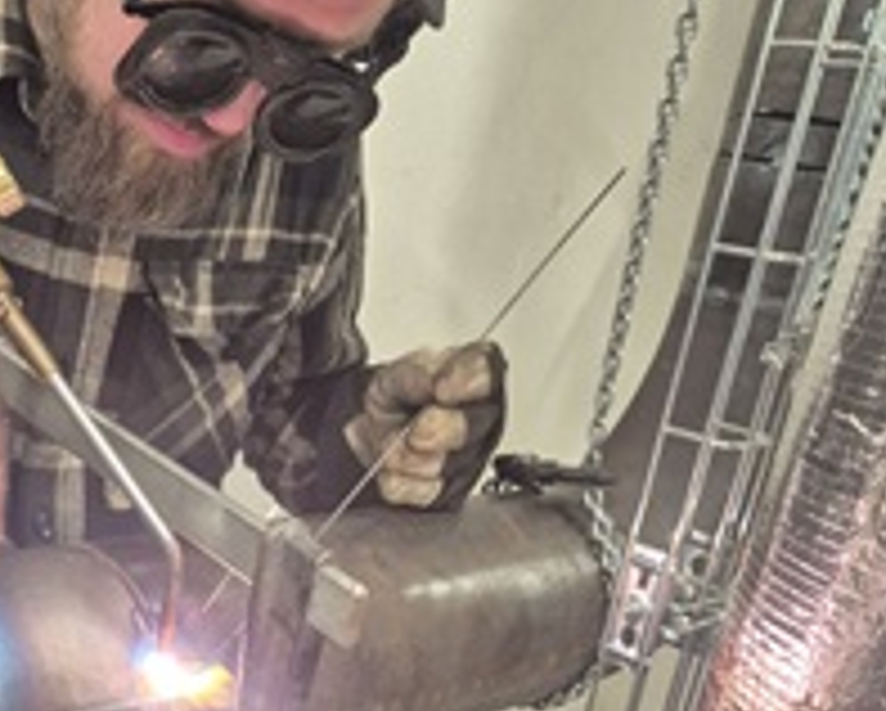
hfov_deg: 44.5
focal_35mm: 41
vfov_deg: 31.9
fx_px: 1076
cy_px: 801
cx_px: 360
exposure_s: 1/100
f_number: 1.8
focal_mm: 5.4
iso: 400
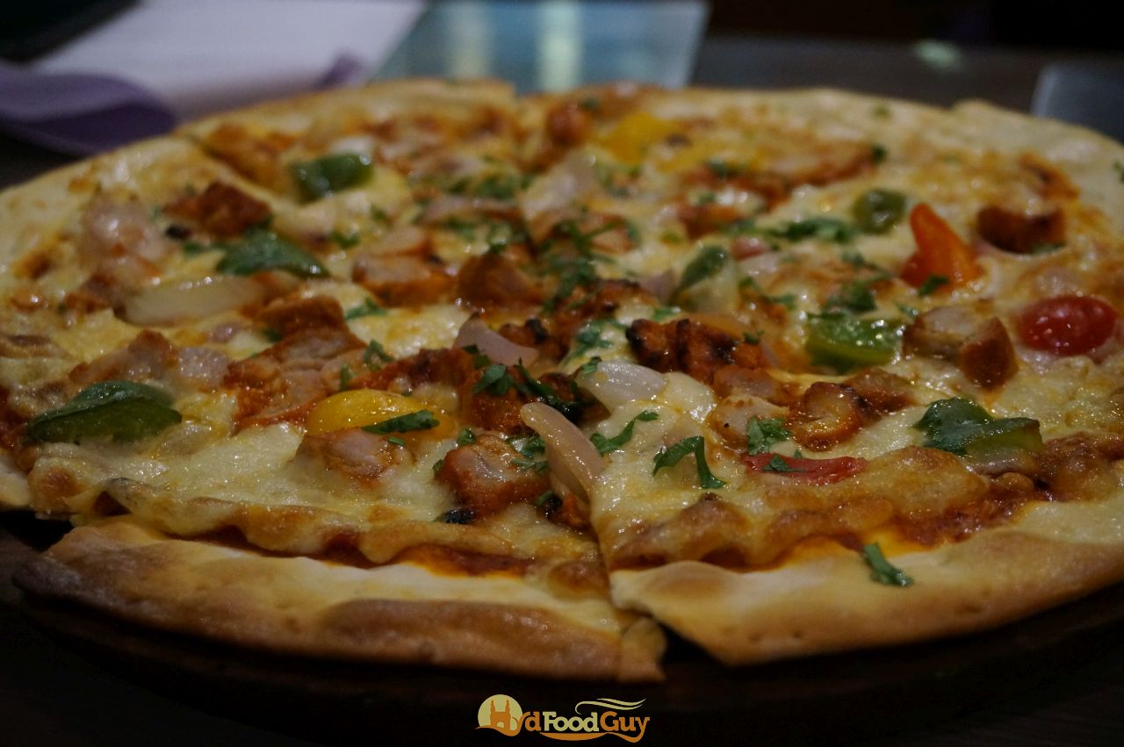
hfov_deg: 38.9
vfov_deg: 26.4
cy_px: 374
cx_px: 562
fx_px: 1591
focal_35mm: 51
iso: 3200
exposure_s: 1/80
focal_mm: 34
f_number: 5
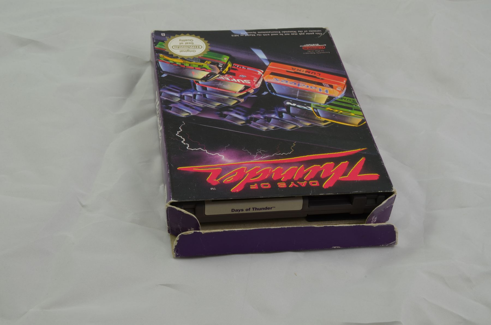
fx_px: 817
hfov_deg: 33.5
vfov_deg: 22.5
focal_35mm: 60
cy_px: 162
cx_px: 246
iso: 100
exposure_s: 1/2
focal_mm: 40
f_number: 20
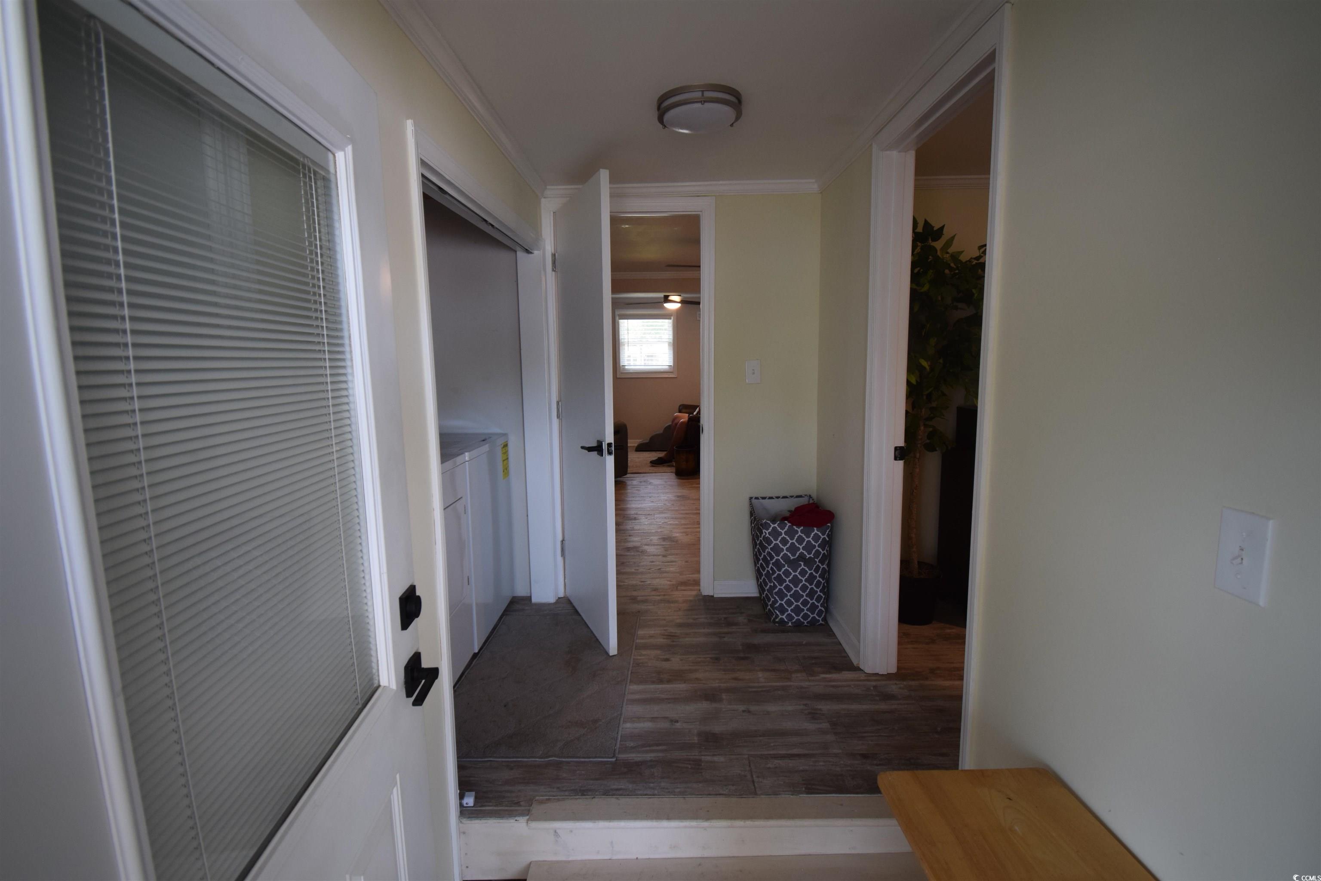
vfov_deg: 77.3
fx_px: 550
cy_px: 440
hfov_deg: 100.4
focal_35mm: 15
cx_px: 660
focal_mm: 10
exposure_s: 1/60
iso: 560
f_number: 4.5
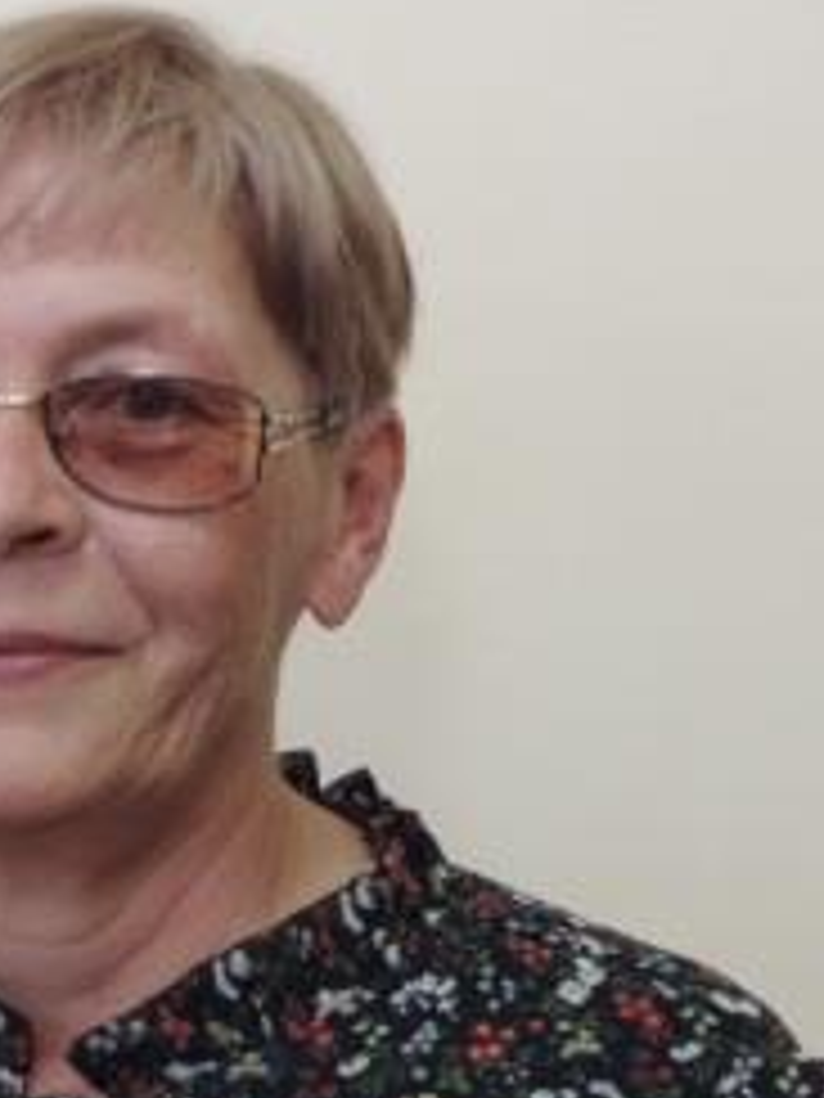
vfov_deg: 17.8
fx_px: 3491
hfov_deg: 13.4
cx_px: 153
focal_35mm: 110
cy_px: 734
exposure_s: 1/15
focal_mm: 10.7
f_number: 3.7
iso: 720
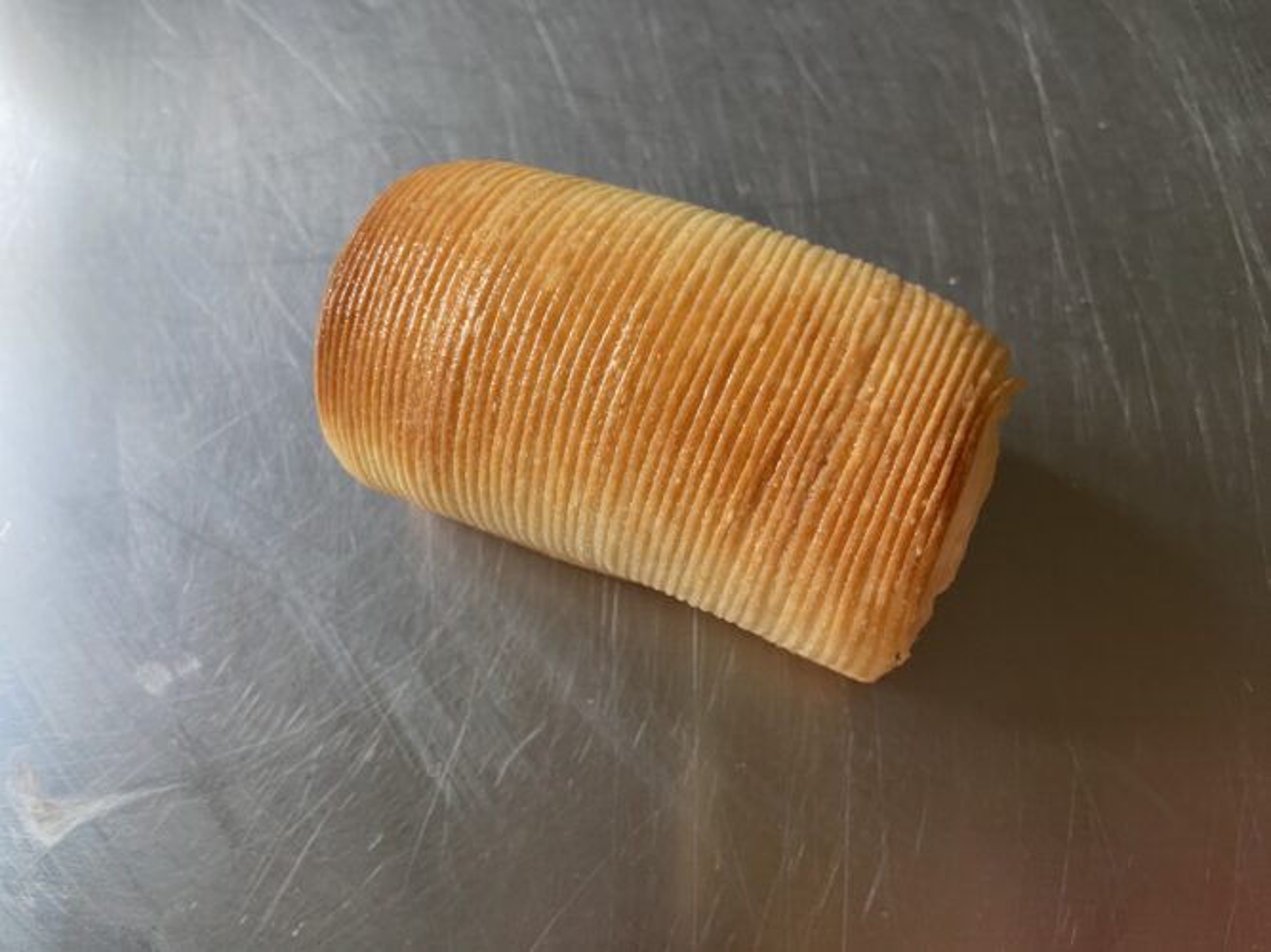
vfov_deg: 53.0
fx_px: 954
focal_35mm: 26
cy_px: 476
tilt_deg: -71.0
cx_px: 636
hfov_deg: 67.3
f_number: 1.8
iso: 125
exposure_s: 1/80
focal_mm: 4.25
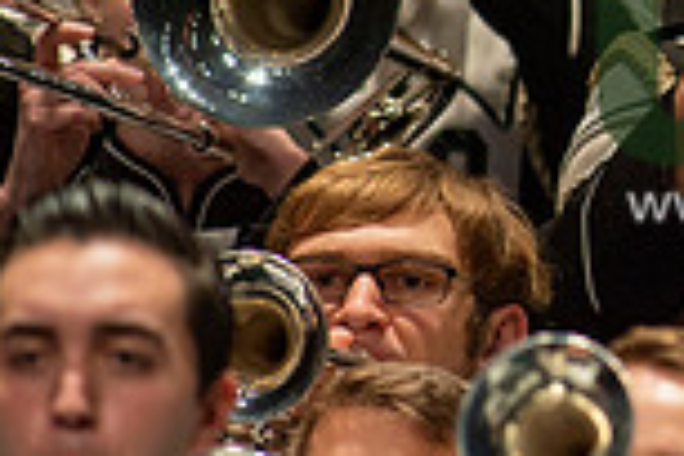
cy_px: 45
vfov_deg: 0.6
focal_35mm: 2274
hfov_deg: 0.9
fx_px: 43203
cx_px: 934
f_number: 5.6
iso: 2000
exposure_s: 1/500
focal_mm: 600
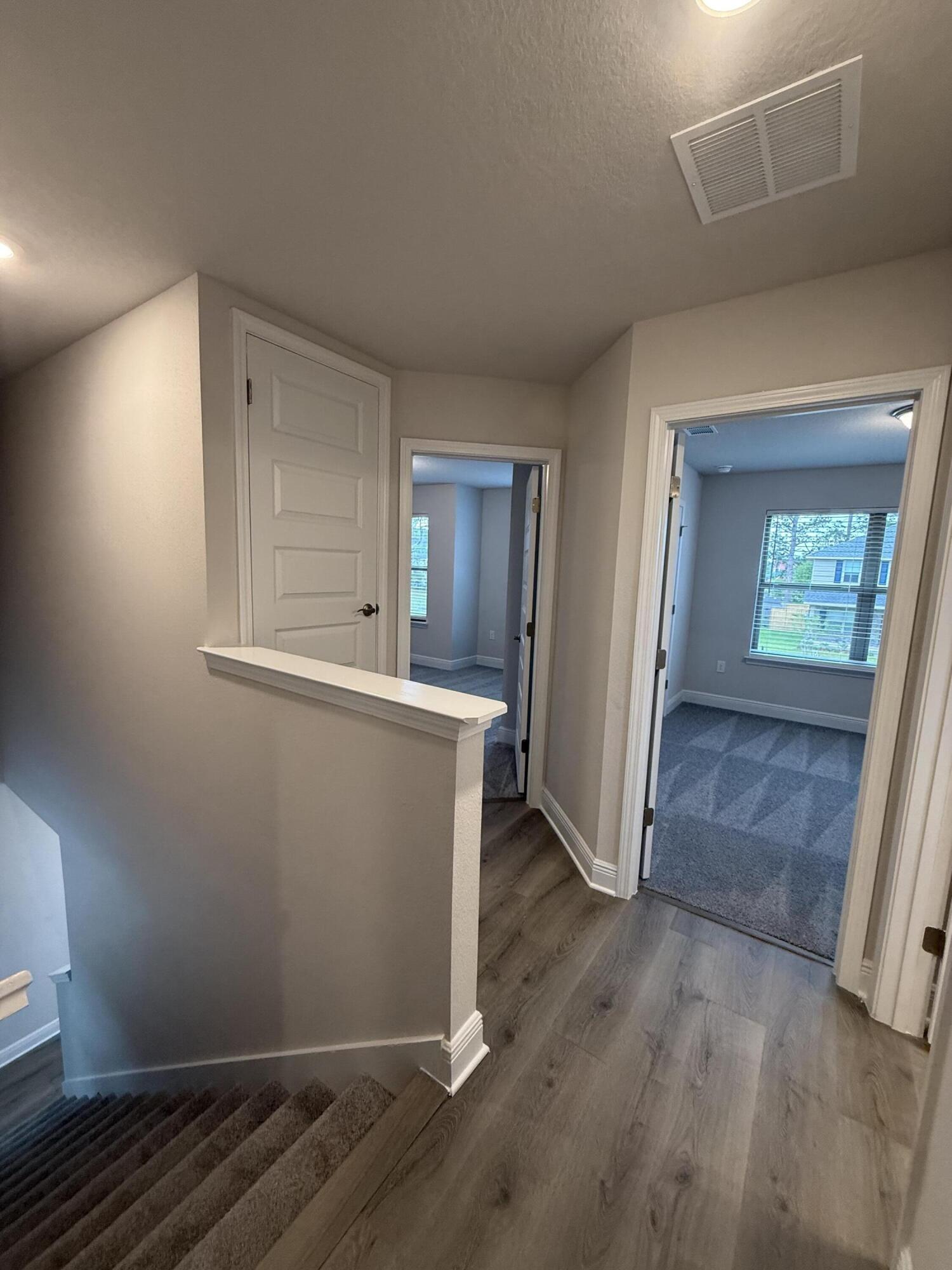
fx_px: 513
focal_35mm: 14
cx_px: 476
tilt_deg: -7.7
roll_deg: -1.9
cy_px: 635
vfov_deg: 102.1
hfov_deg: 85.7
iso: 250
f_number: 2.2
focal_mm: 2.22
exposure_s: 1/60
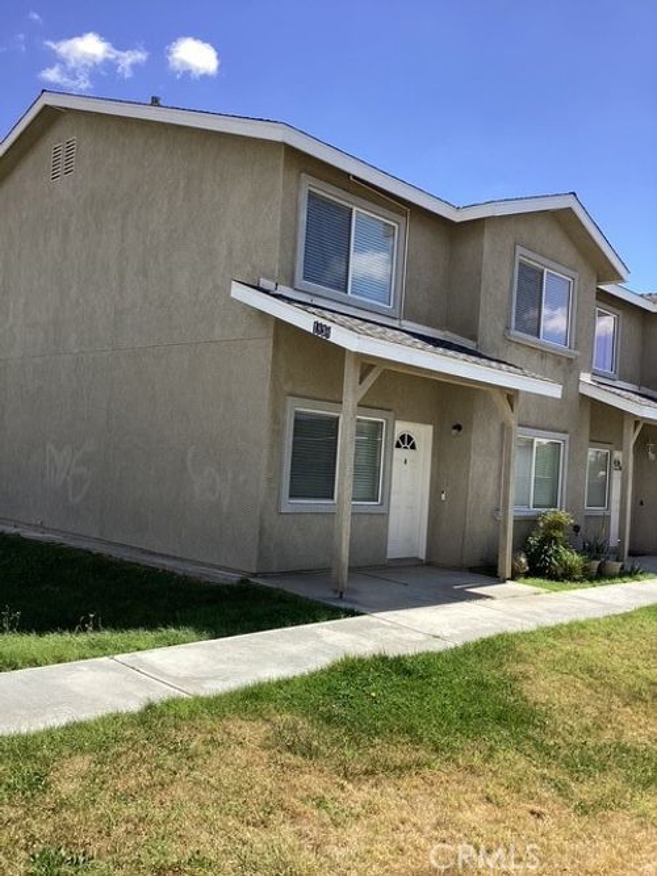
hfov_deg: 45.4
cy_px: 438
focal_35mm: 31
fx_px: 785
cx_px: 328
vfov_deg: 58.4
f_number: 2.4
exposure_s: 1/1116
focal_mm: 3.3
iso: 25
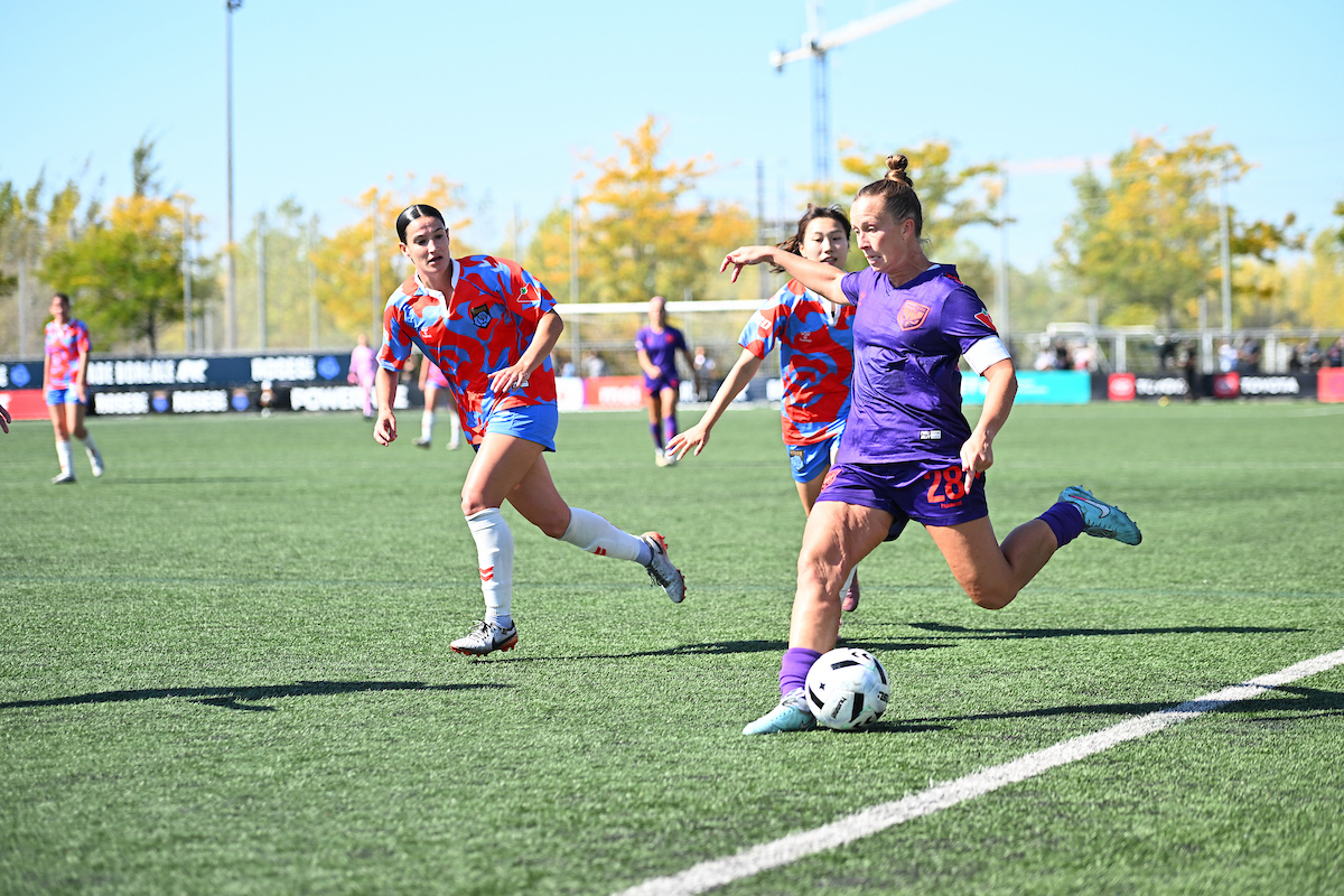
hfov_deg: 20.4
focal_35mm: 100
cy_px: 448
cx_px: 672
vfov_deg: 13.7
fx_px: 3733
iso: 500
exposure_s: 1/3200
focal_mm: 100
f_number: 3.5
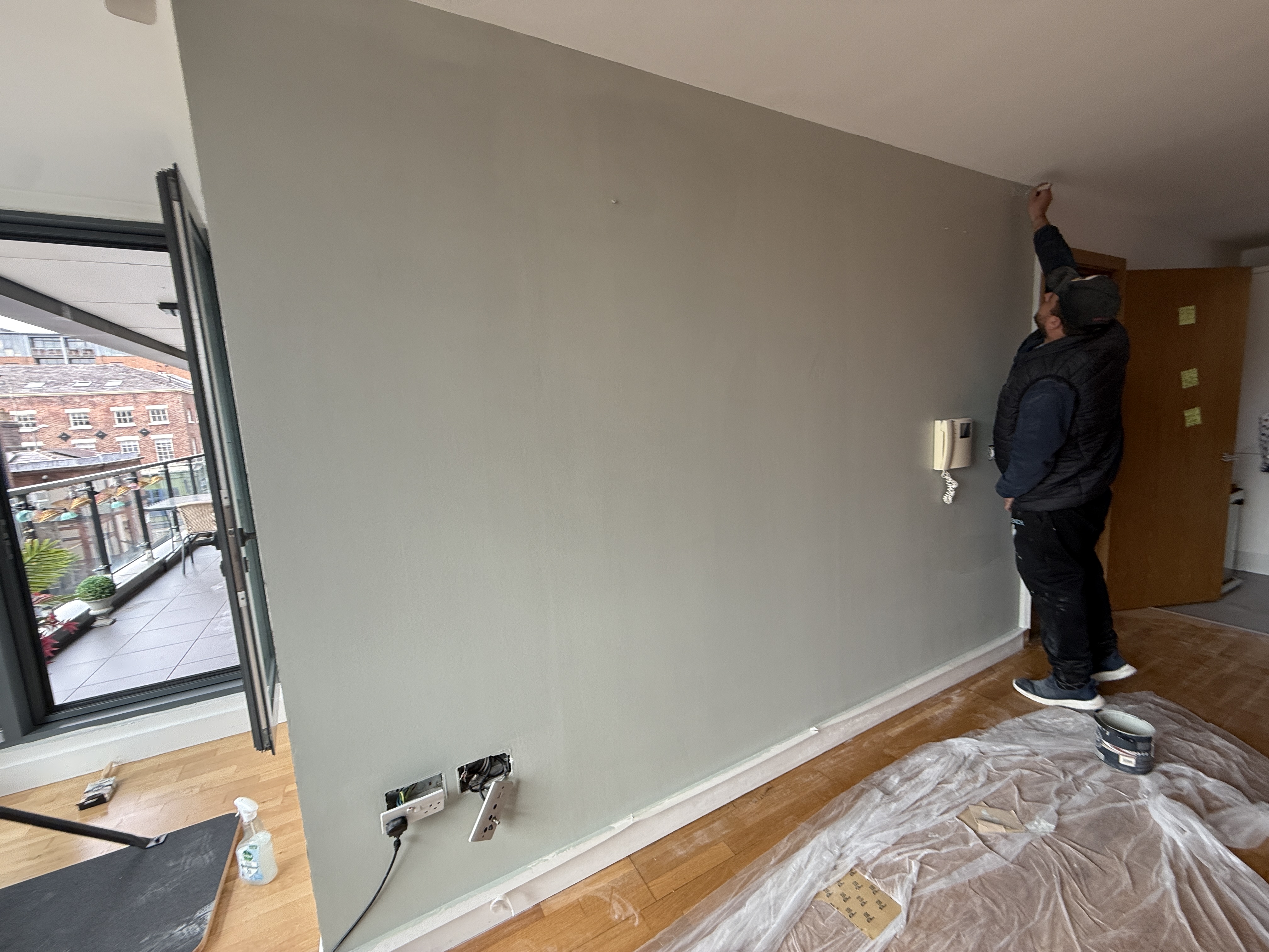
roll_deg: +3.2
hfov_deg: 102.1
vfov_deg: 85.7
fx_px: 513
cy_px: 476
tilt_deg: -3.6
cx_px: 634
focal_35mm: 14
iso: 100
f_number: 2.2
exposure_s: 1/99
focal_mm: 2.22
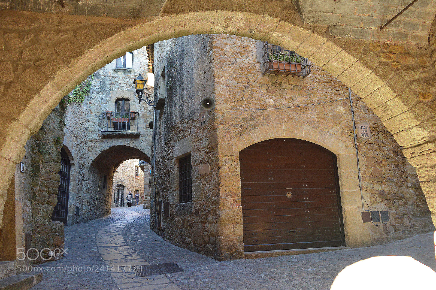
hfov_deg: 67.4
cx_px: 218
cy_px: 145
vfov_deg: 47.9
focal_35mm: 27
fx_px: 327
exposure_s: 1/100
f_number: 5
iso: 400
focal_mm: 18
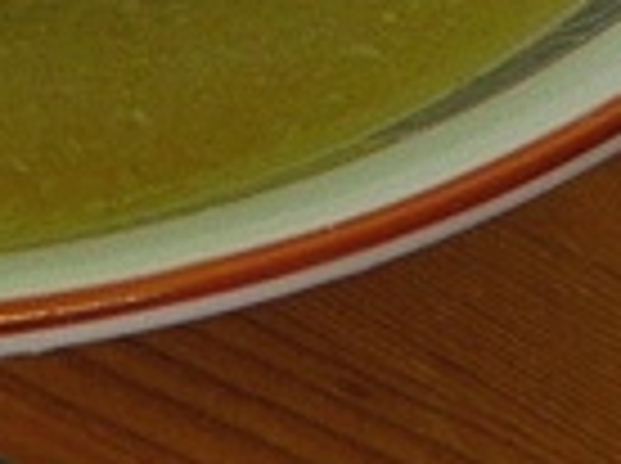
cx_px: -315
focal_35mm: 203
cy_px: -455
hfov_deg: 9.5
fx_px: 3635
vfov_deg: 7.0
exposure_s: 1/74.2
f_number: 4.5
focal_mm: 8.2
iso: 200
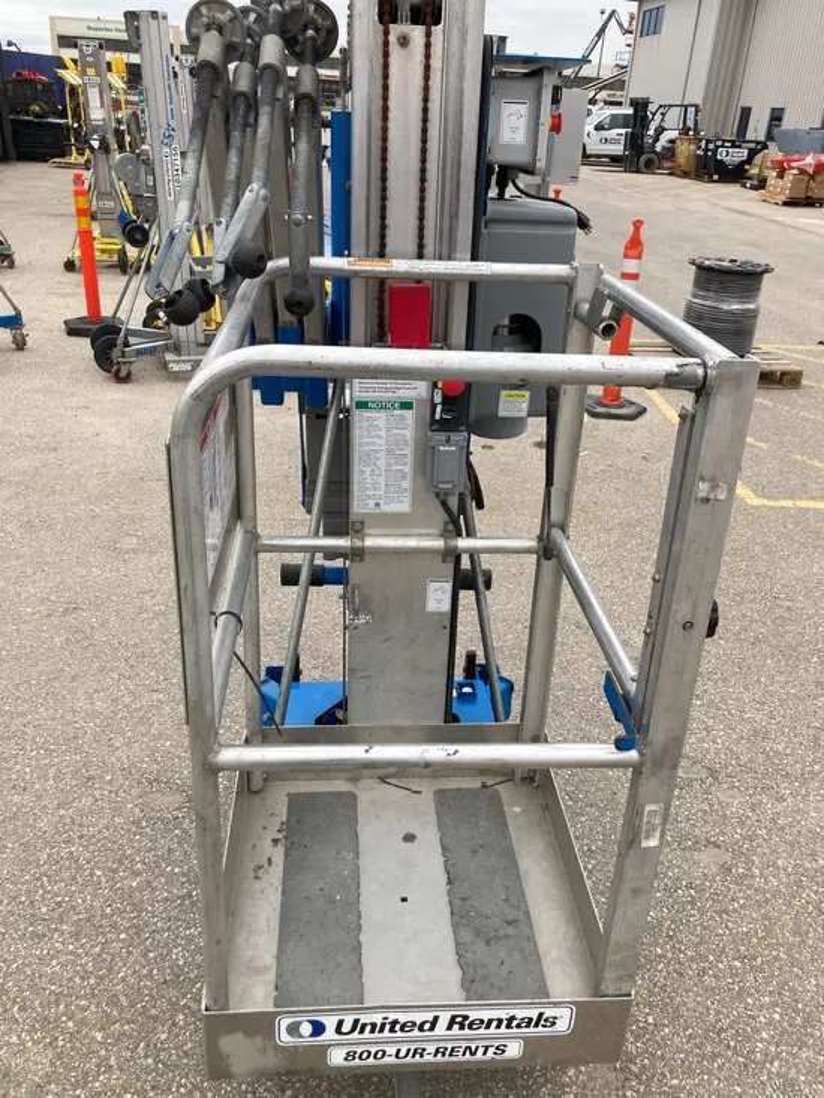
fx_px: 888
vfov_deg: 63.4
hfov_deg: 49.8
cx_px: 412
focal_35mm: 28
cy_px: 549
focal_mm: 3.99
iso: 20
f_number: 1.8
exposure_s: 1/489
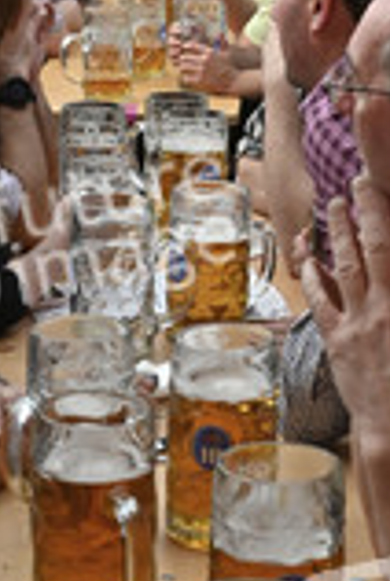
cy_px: 427
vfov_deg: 19.1
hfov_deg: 13.0
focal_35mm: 106
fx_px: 1715
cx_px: 156
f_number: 7.1
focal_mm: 28
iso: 5000
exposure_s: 1/200
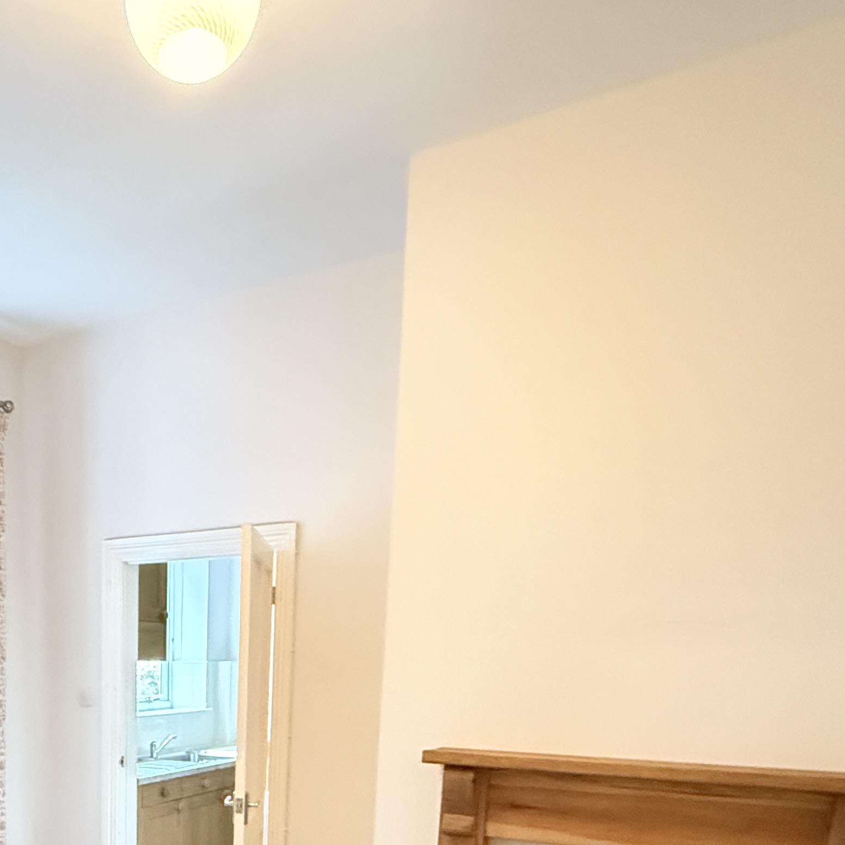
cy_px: 809
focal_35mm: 32
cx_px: 149
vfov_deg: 44.8
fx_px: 884
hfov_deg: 47.8
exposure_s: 1/25
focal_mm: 2.22
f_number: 2.2
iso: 1250
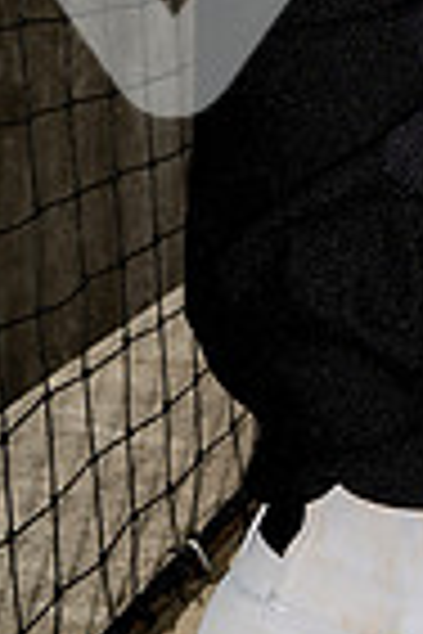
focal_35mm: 112
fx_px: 1974
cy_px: -337
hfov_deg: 11.7
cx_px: 621
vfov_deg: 16.5
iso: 320
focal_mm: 35
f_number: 8
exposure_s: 1/250
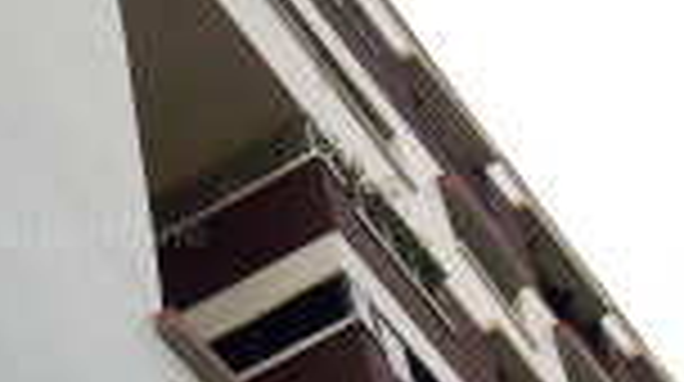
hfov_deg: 14.7
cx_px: 284
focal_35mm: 146
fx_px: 2644
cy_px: 238
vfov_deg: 8.3
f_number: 2.8
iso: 80
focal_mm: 6.2
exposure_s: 1/400
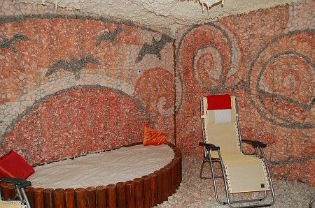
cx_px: 158
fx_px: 236
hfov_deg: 67.5
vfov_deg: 47.7
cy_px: 104
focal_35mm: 27
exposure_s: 1/160
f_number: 5.6
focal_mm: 18
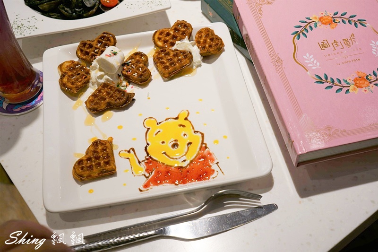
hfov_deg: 41.9
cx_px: 189
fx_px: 493
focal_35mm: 47
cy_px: 126
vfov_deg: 28.6
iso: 200
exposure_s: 1/50
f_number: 7.1
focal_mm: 47
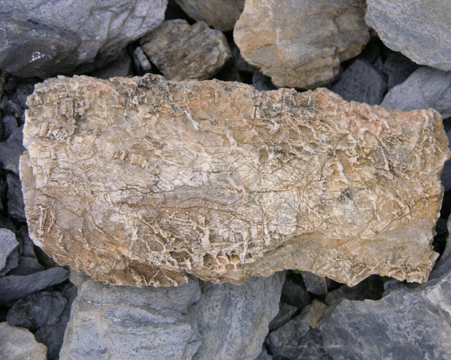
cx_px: 237
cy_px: 180
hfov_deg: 14.2
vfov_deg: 11.4
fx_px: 1815
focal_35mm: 136
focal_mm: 31.9
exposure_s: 1/104
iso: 50
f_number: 3.8
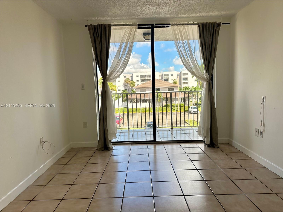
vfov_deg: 56.8
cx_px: 142
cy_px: 106
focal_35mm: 24
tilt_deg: -5.8
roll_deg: +1.6
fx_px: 196
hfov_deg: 71.6
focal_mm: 6.86
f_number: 1.78
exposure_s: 1/864
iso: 80
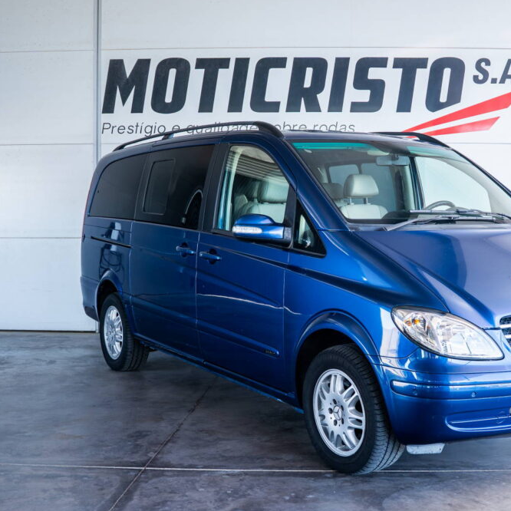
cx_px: 343
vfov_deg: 36.1
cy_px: 259
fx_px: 785
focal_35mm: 47
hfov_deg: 35.7
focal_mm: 24
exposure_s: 1/320
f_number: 3.2
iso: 640
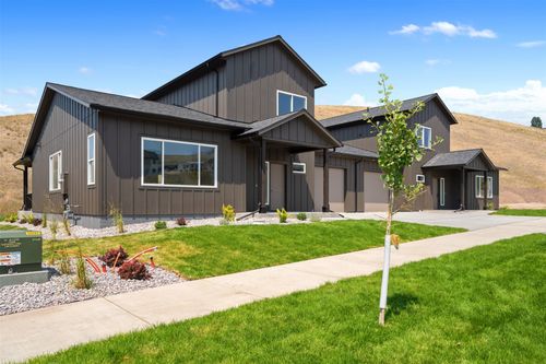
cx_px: 273
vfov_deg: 53.9
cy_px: 182
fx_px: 358
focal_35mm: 24
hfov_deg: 74.7
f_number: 9
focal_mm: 23.6
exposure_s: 1/640
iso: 250
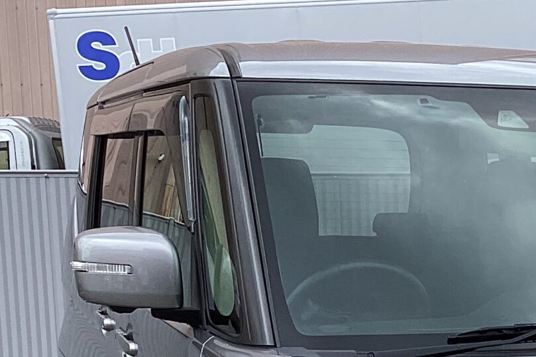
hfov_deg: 19.2
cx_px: 594
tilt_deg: -10.8
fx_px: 1518
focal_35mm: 102
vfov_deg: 12.9
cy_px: 480
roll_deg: +0.4
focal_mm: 3.3
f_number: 2.4
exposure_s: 1/641
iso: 25
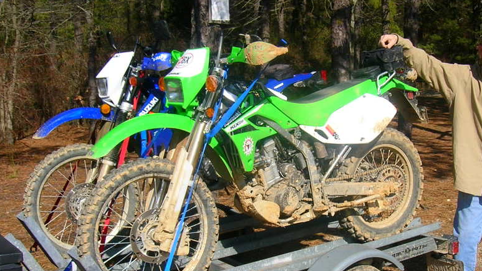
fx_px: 626
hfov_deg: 41.9
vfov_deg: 24.4
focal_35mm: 49
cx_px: 294
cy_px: 157
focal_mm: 5.7
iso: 50
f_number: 4.9
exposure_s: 1/440
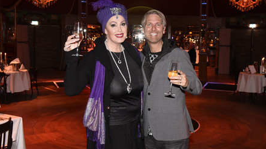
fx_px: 303
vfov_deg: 27.7
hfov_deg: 47.4
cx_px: 135
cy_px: 70
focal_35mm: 43
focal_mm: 40
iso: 2500
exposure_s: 1/60
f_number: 6.3
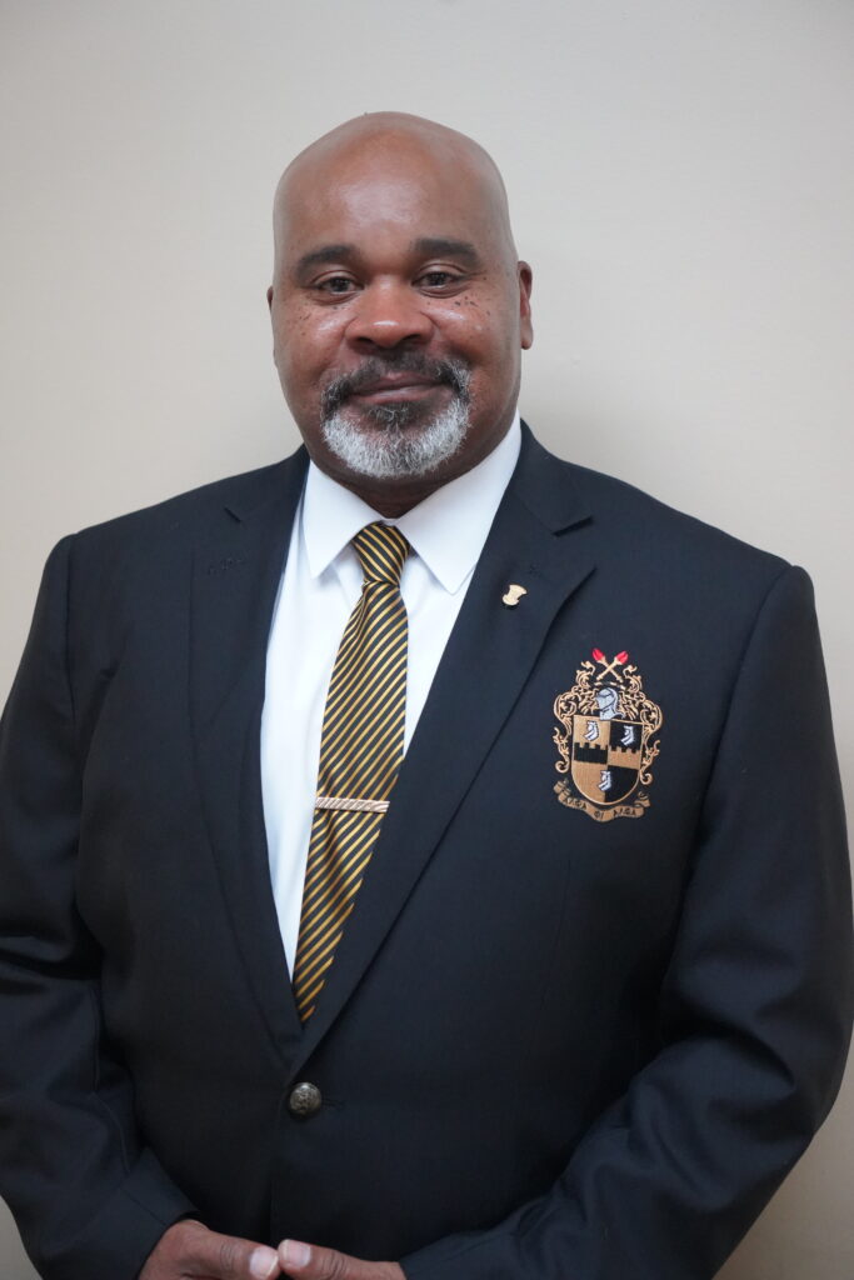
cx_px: 427
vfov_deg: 37.5
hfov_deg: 25.5
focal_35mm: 53
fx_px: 1885
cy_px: 640
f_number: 4
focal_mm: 53
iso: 10000
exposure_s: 1/160
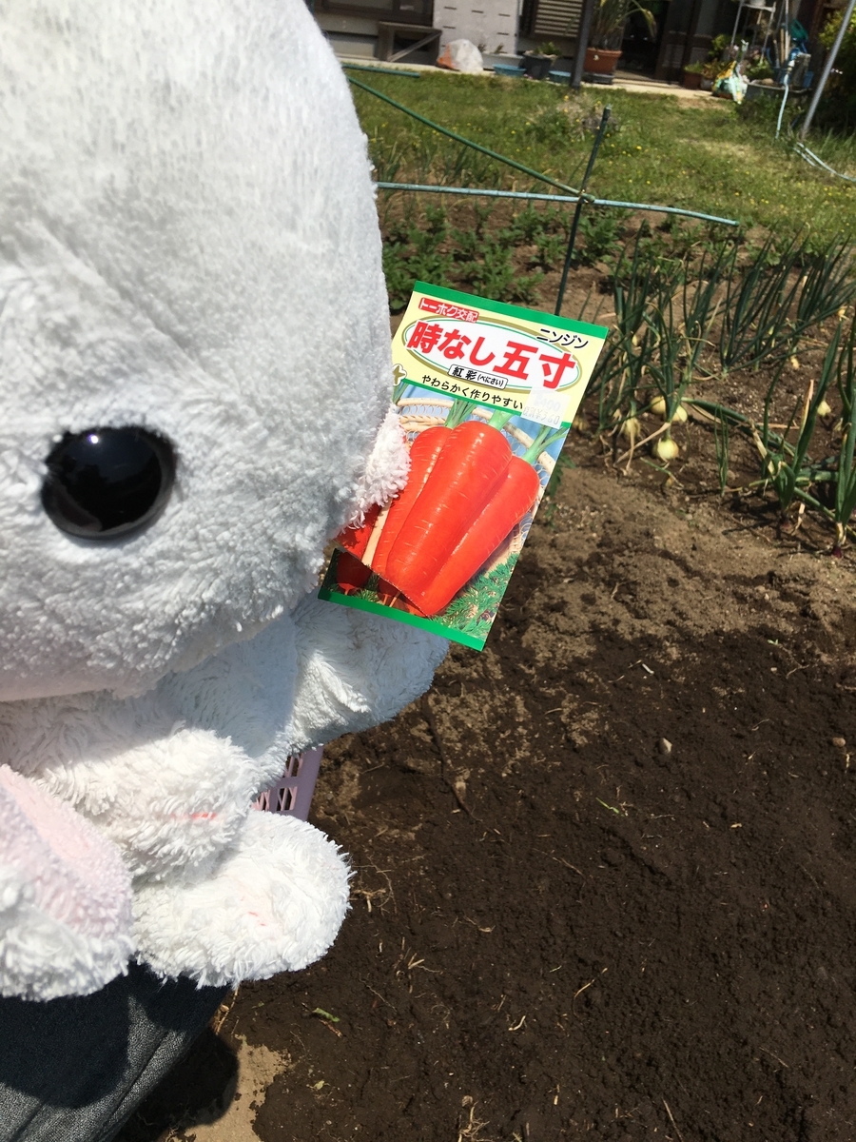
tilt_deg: -31.0
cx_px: 428
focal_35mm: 29
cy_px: 571
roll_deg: -8.4
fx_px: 956
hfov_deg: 48.2
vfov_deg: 61.7
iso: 25
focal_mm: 4.15
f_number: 2.2
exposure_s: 1/3663
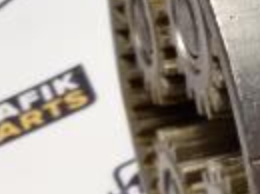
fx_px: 967
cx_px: 492
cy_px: 93
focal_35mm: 129
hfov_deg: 13.5
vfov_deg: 11.5
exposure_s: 1/33
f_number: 2.4
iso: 80
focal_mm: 2.93
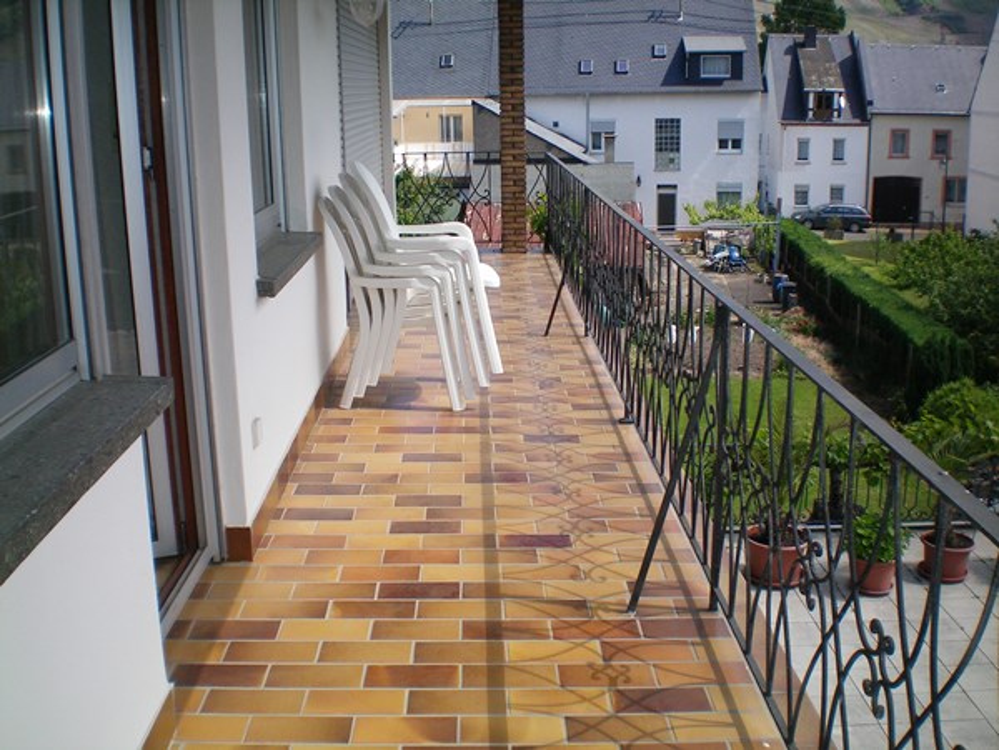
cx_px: 500
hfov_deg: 49.0
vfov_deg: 37.7
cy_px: 375
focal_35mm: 38
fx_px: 1097
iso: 64
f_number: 4.6
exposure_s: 1/320
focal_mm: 6.3
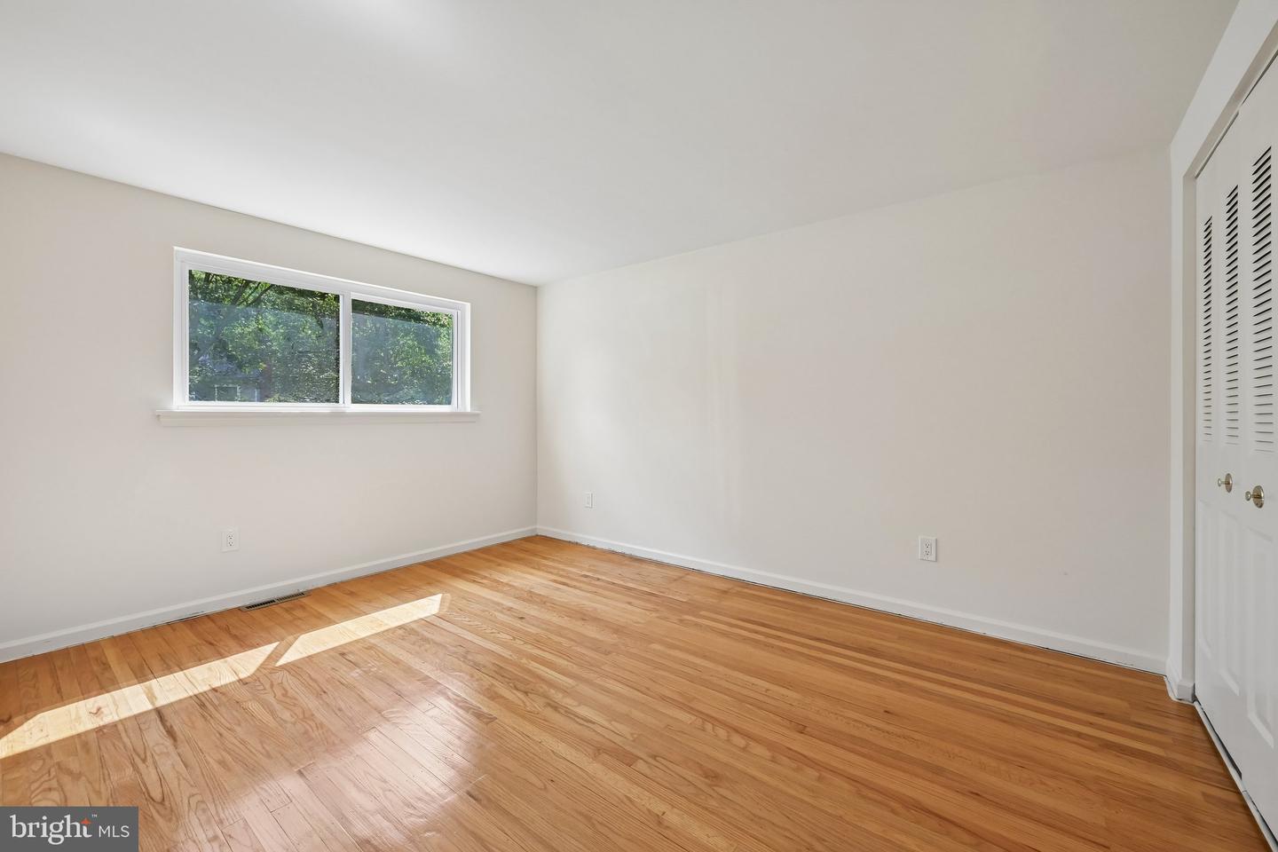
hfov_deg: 104.3
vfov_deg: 81.2
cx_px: 639
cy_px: 426
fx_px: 497
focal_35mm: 14
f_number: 11
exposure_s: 1/40
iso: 400
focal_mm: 14
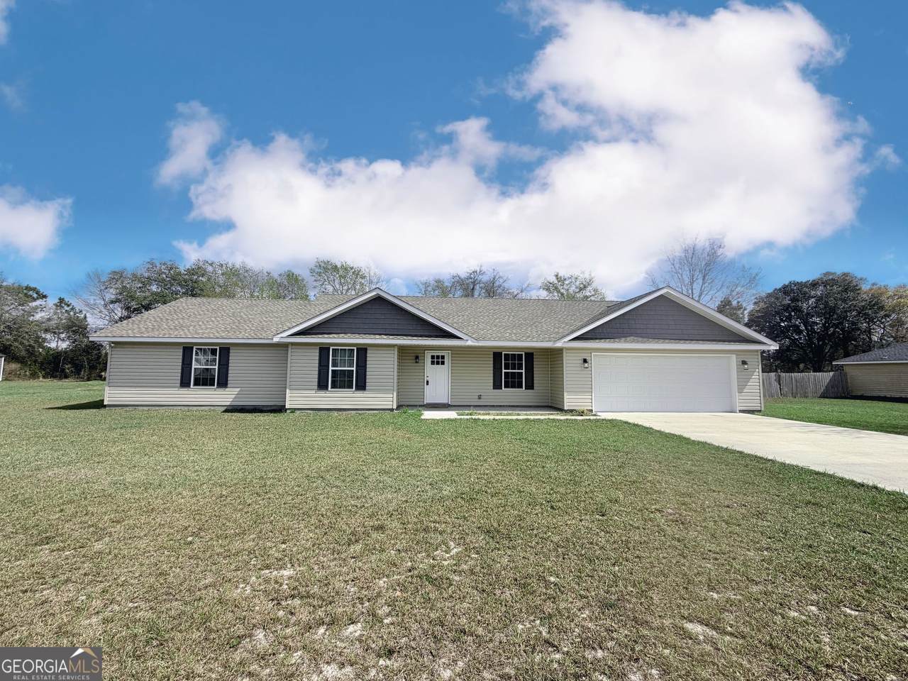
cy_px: 340
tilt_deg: +5.4
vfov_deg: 85.7
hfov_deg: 102.1
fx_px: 367
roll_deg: +0.3
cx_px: 454
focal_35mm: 14
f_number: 2.2
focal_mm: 2.22
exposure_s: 1/1259
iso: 20
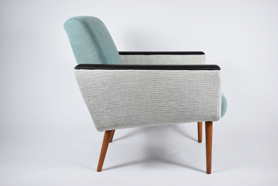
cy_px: 93
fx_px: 359
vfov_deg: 29.0
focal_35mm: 46
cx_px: 139
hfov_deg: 42.3
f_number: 5
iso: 800
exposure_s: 1/125
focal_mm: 31
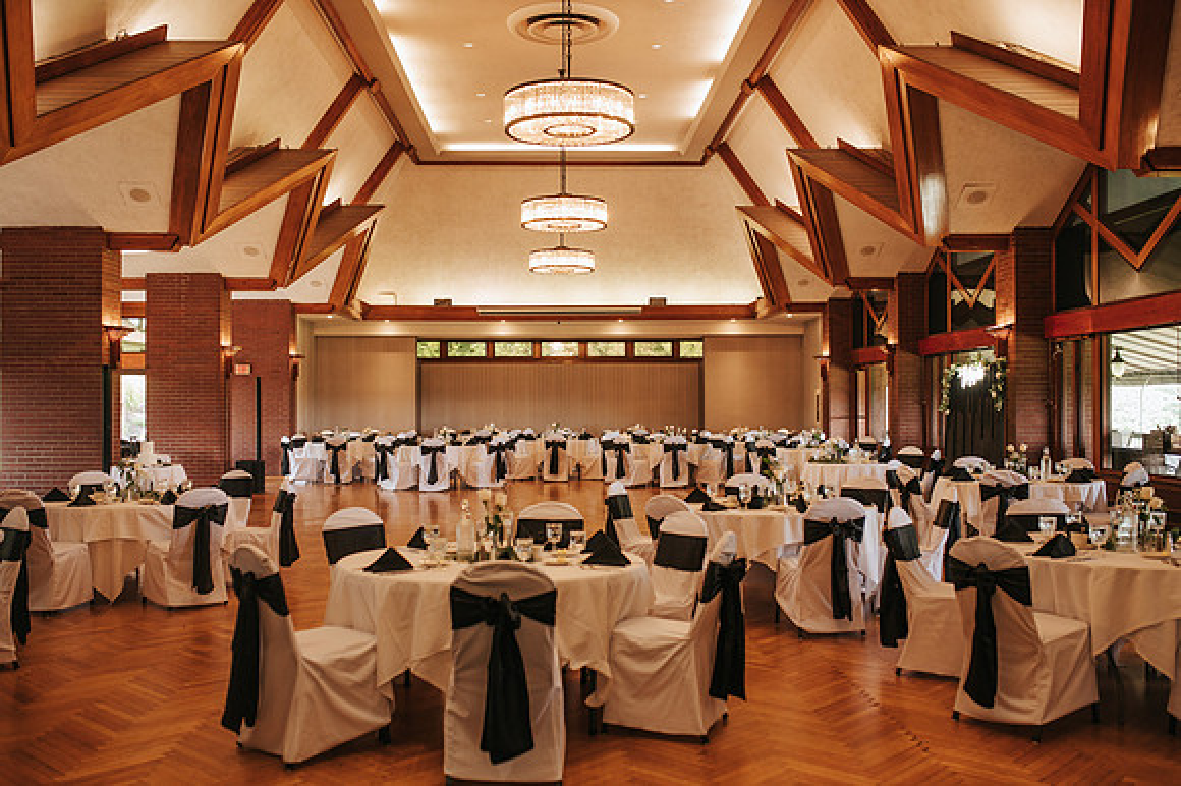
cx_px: 590
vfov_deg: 37.7
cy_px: 393
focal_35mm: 35
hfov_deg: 54.3
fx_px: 1152
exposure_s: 1/100
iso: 640
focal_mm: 35
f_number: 2.8
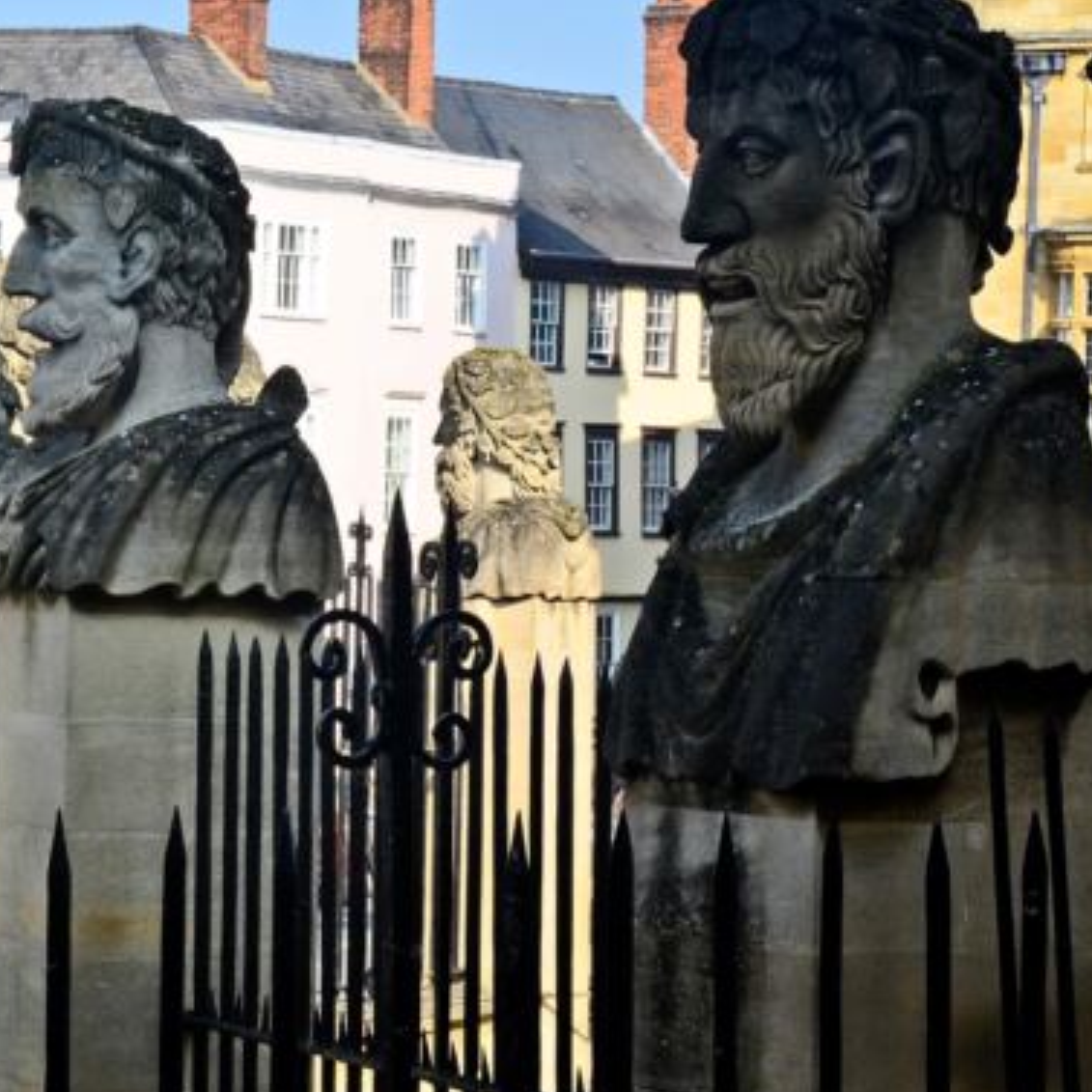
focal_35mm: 177
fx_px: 6317
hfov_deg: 9.8
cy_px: 514
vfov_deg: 9.9
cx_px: 194
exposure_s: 1/20
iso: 200
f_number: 32
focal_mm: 82
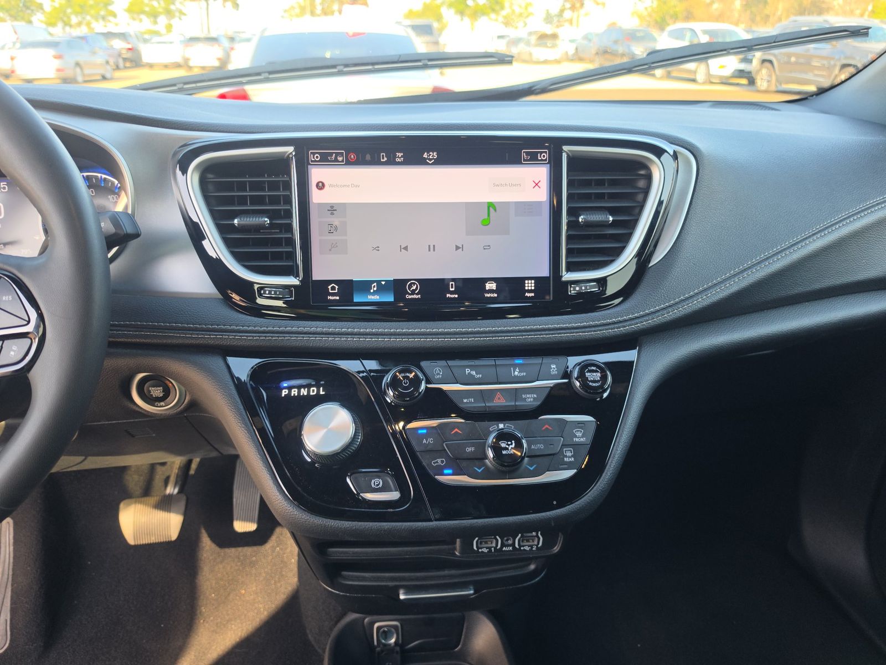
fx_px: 589
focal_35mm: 23
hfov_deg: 73.9
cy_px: 332
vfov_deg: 58.9
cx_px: 443
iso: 20
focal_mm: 6.5
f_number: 1.4
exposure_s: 1/119
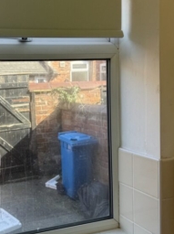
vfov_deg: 42.1
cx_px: 26
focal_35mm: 45
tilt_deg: -2.4
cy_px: 105
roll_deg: +2.6
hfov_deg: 31.0
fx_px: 303
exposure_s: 1/440
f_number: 1.78
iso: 80
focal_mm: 6.76
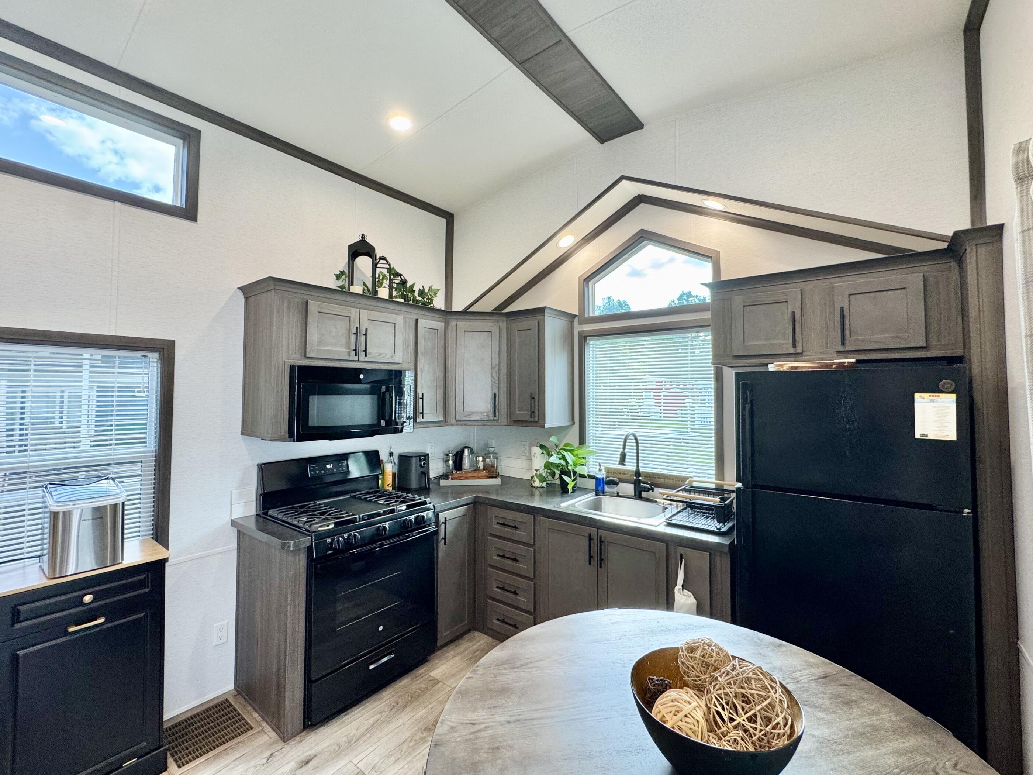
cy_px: 378
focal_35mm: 15
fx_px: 448
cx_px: 523
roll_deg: -0.1
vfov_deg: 81.7
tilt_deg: +1.9
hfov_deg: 98.2
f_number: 2.2
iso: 160
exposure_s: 1/120
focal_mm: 2.22
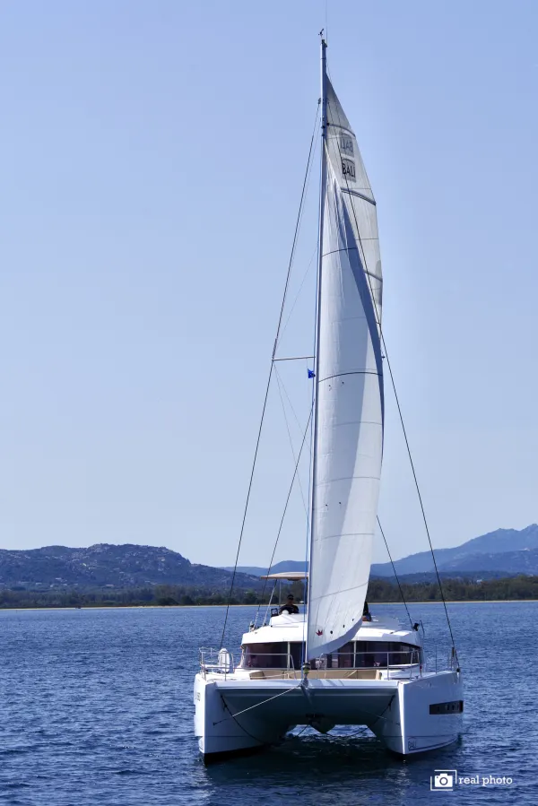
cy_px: 403
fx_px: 2016
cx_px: 269
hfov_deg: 15.2
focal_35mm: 90
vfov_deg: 22.6
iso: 200
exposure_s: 1/800
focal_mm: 90
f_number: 11
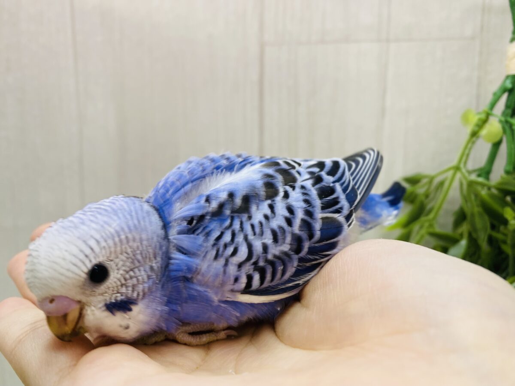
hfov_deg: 69.4
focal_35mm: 25
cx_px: 258
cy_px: 193
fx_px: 372
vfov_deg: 54.9
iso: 80
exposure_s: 1/100
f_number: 1.8
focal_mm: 4.25
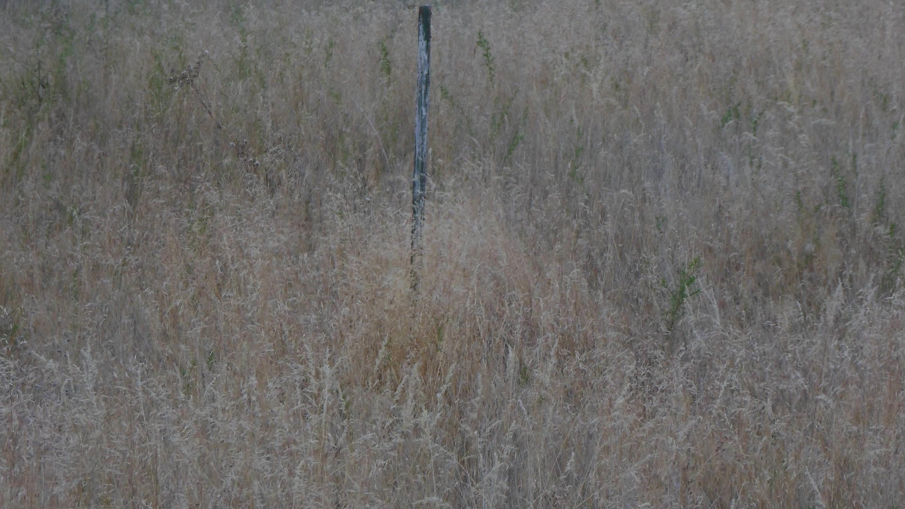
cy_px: 233
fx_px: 3215
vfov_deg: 9.0
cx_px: 432
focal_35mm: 134
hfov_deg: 16.0
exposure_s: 1/500
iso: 80
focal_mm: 17.7
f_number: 5.3
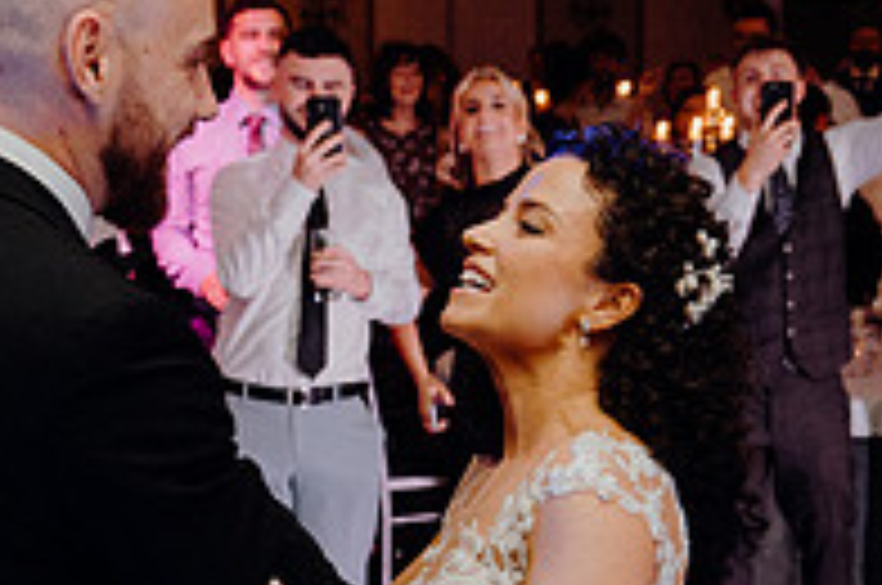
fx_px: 2104
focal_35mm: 86
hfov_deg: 23.7
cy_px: 637
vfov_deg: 15.4
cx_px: 454
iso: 2500
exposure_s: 1/160
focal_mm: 29
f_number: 3.5
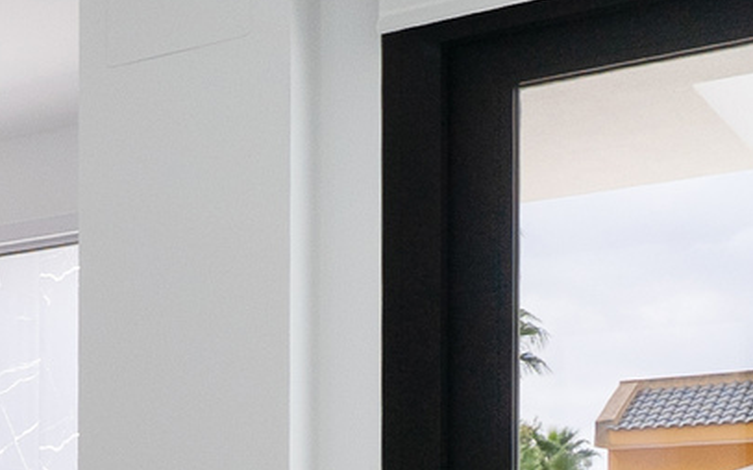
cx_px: -627
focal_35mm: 74
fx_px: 1518
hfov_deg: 19.8
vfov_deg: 16.8
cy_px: 579
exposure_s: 1/80
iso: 320
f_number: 8
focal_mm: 10
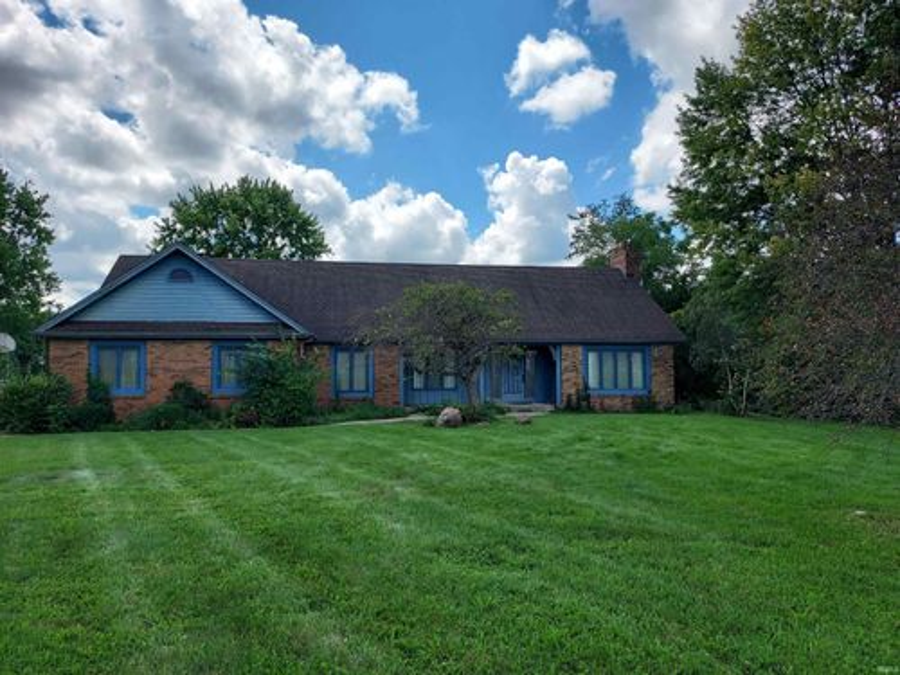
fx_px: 624
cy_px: 338
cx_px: 450
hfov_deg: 71.6
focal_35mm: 24
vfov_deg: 56.8
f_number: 1.8
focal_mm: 4.6
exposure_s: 1/1167
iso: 40
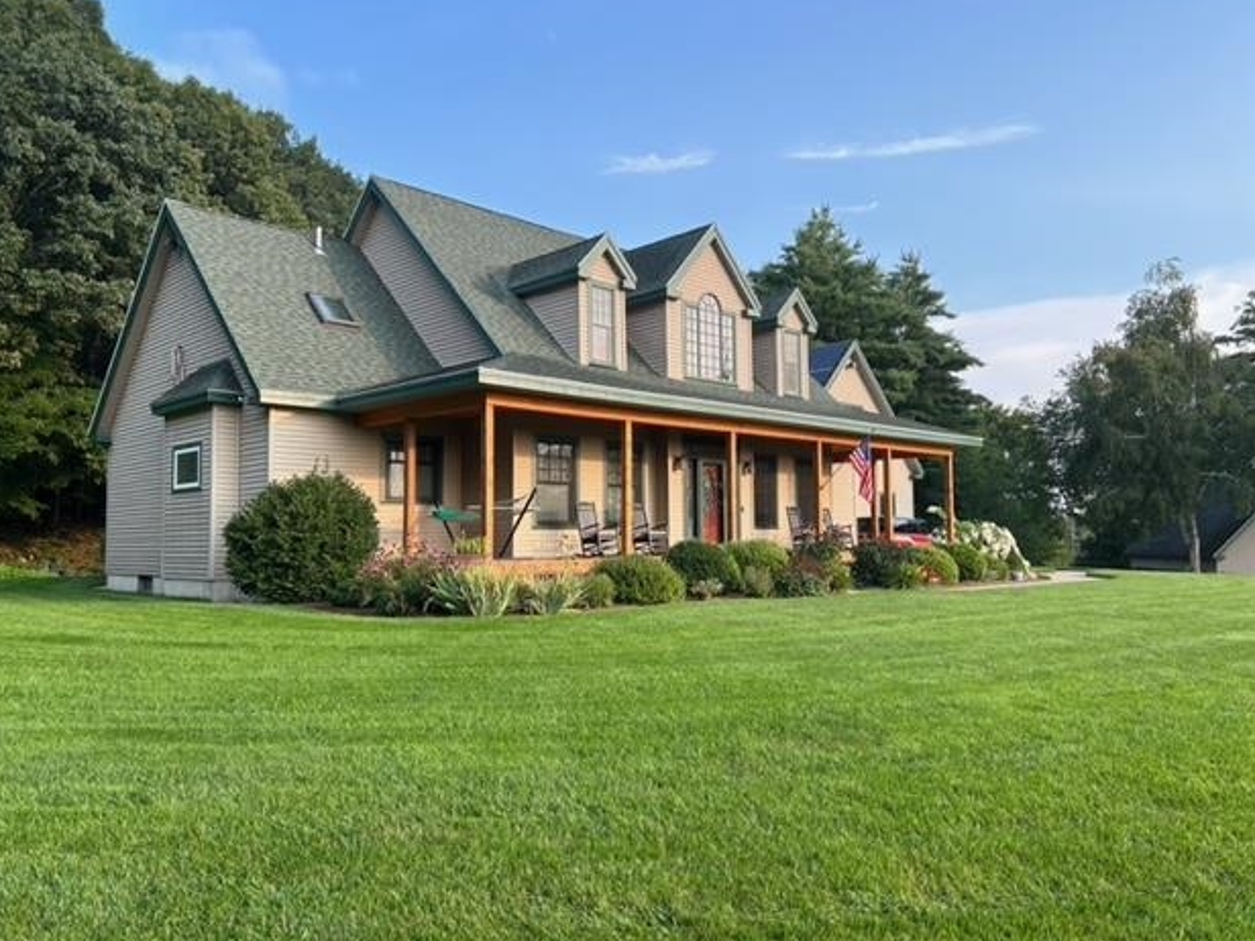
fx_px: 979
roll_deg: +1.3
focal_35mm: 27
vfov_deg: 51.4
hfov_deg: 65.3
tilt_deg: +4.6
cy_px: 468
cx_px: 605
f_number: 1.5
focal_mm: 5.7
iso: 50
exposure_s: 1/743
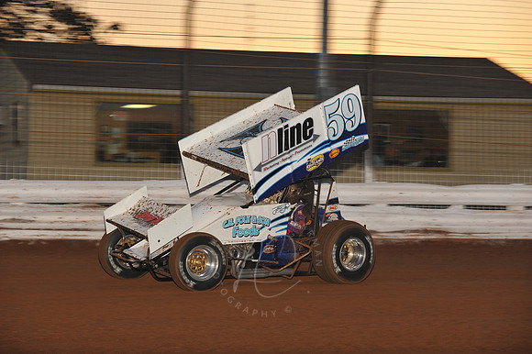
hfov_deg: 17.1
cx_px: 266
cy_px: 177
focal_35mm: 120
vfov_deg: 11.4
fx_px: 1772
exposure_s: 1/320
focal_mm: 120
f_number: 6.3
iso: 640
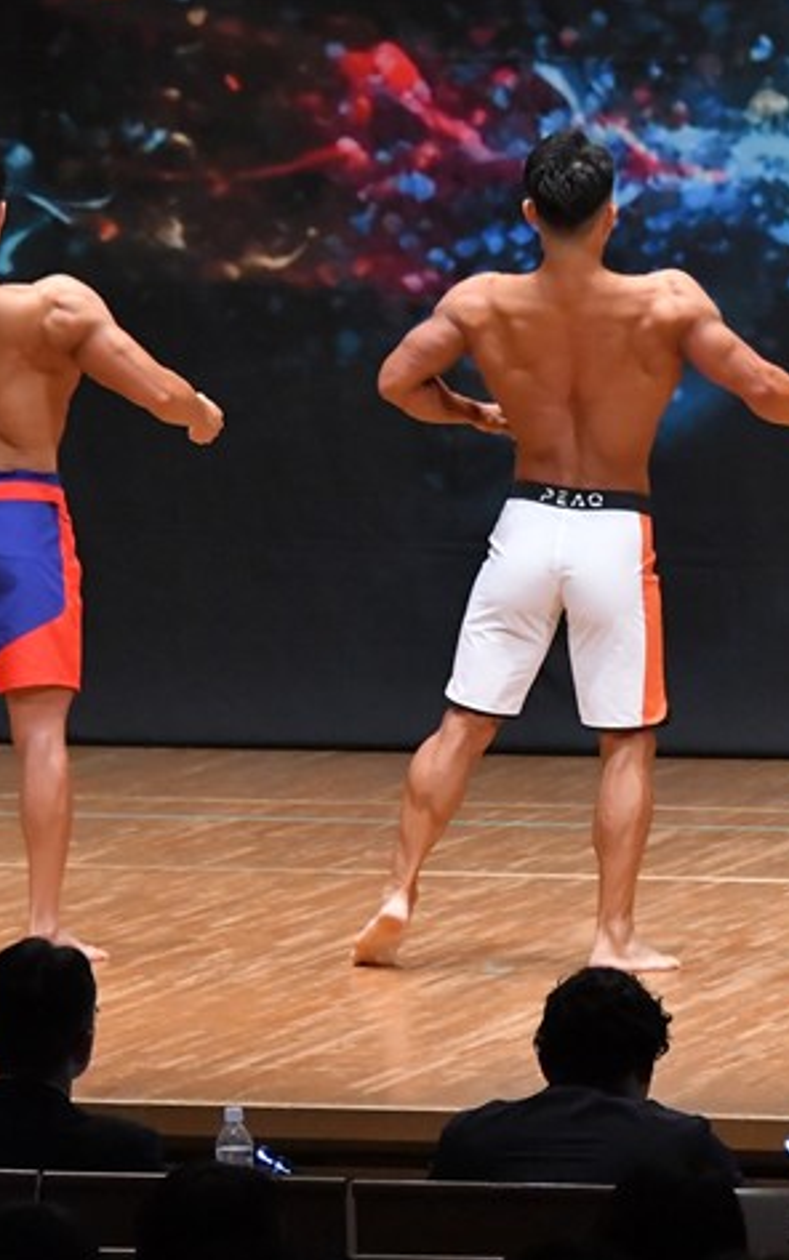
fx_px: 11584
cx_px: 580
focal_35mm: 337
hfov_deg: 3.9
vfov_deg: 6.2
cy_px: 677
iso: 8000
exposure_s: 1/400
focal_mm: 135
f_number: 5.6
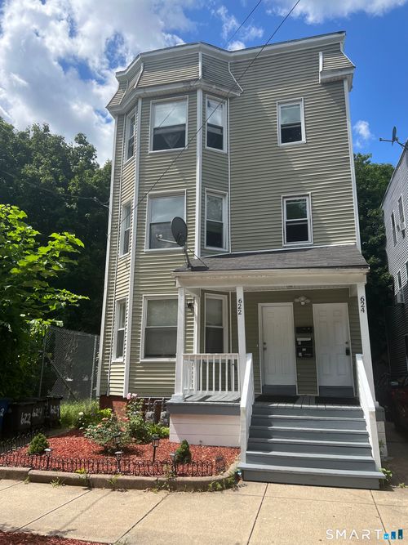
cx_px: 204
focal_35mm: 26
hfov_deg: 53.0
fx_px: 409
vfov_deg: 67.3
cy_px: 272
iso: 50
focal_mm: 5.7
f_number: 1.5
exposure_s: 1/2513
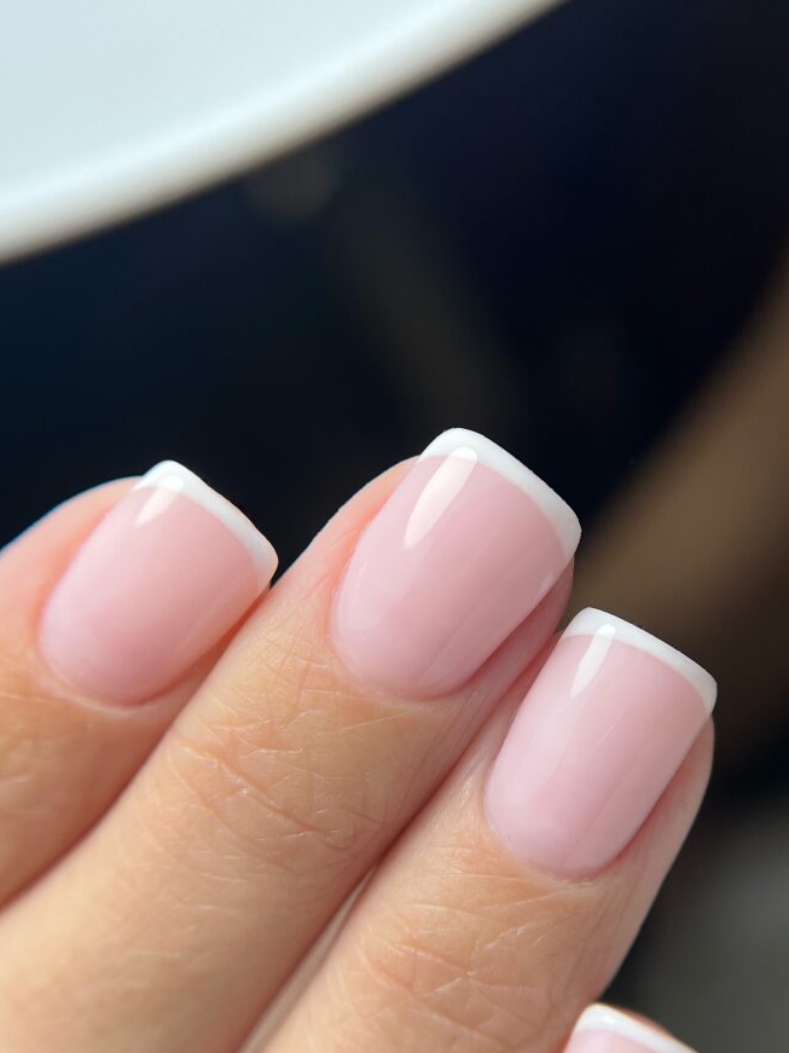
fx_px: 1307
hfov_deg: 33.6
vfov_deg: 43.4
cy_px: 676
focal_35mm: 43
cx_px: 359
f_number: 1.5
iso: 50
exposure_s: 1/1361
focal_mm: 5.7
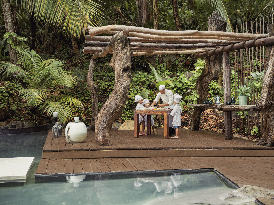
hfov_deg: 43.9
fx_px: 340
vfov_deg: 33.6
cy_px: 102
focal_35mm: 43
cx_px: 137
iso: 1600
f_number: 4.8
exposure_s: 1/100
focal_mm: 55
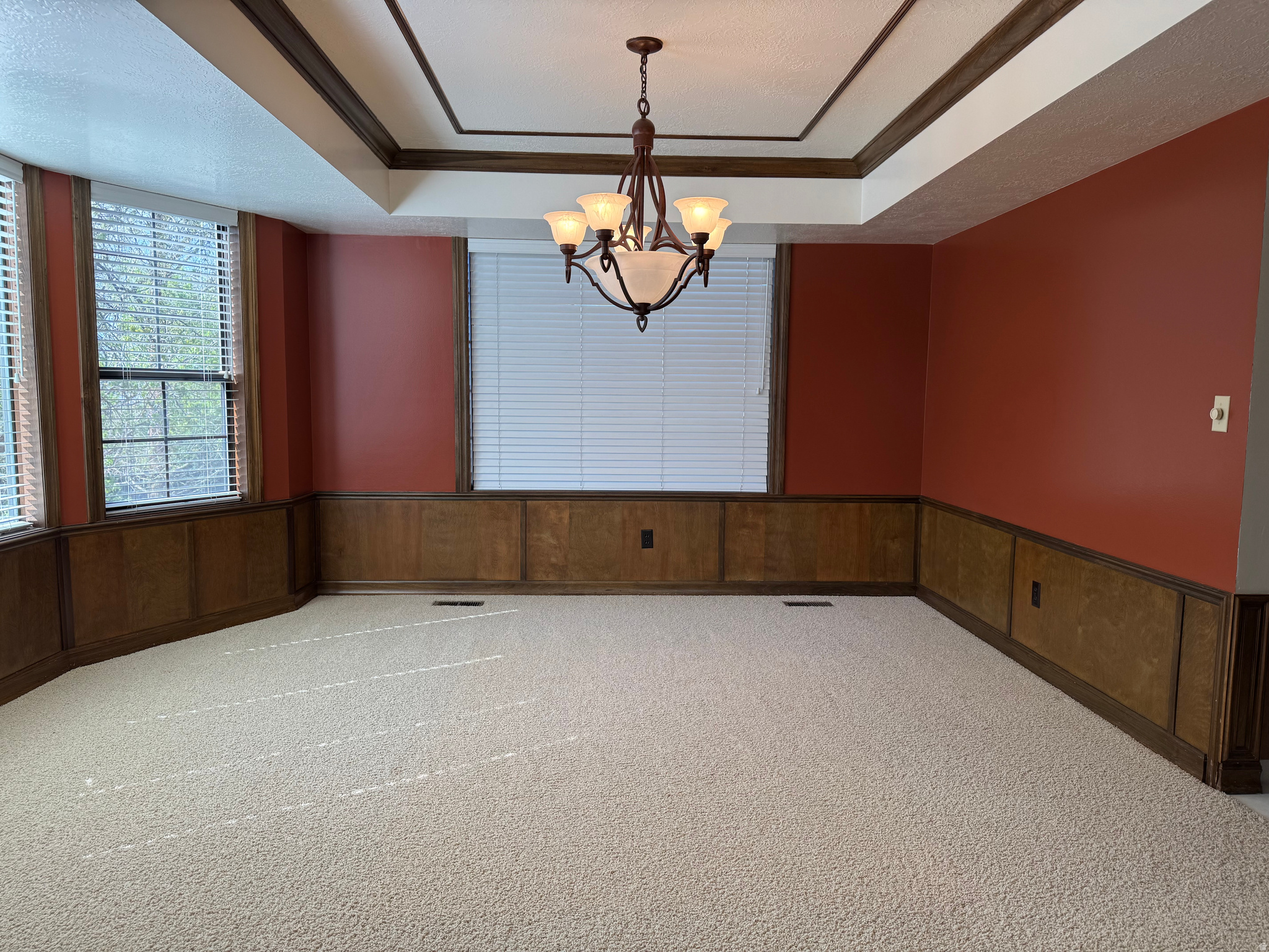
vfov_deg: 56.8
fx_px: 880
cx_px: 634
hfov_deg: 71.6
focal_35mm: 24
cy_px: 476
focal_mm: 6.76
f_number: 1.78
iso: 64
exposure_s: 1/222
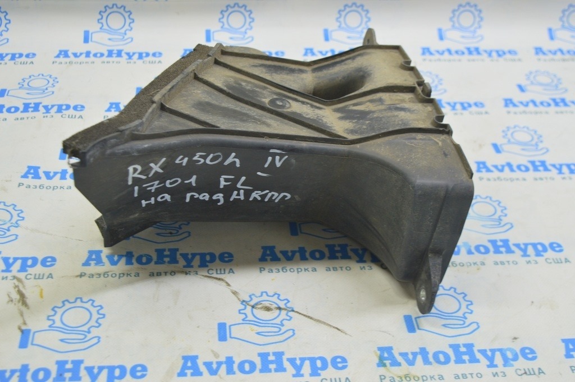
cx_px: 288
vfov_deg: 26.4
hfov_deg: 38.9
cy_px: 191
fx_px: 814
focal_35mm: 51
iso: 400
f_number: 5.6
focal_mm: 34
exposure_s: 1/20
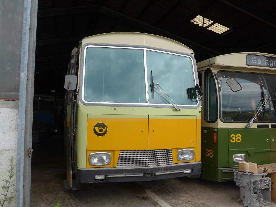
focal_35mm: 29
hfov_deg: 61.7
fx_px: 231
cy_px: 104
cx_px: 138
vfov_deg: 48.2
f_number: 2.8
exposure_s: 1/500
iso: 80
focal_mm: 6
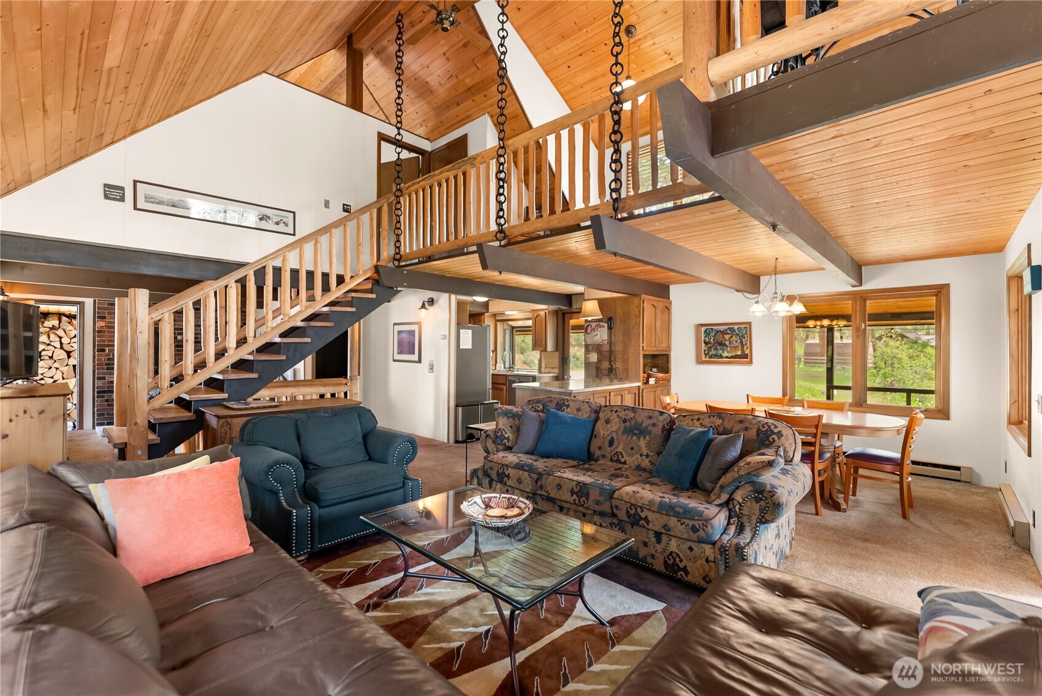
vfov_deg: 76.7
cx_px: 521
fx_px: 440
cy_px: 348
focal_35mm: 15
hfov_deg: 99.6
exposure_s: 1/15
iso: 400
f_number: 2.8
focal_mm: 15.2
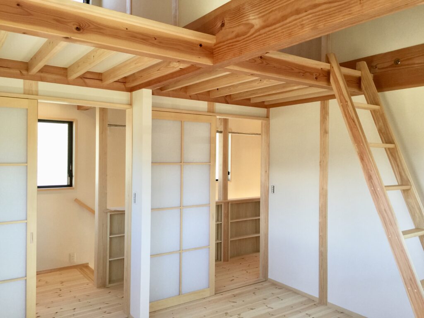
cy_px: 159
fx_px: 355
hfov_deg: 61.7
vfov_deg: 48.2
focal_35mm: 29
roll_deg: -1.5
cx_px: 212
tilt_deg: +0.0
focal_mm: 4.15
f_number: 2.2
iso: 40
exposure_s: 1/40
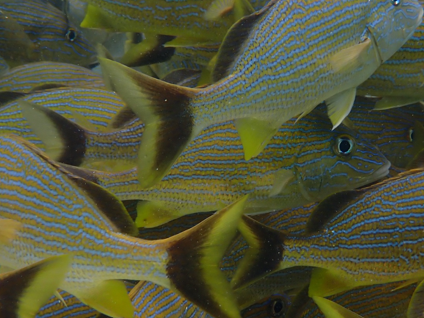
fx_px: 845
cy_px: 169
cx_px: 228
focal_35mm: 69
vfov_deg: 21.3
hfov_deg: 28.2
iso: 100
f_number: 4.5
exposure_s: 1/320
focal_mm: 8.4
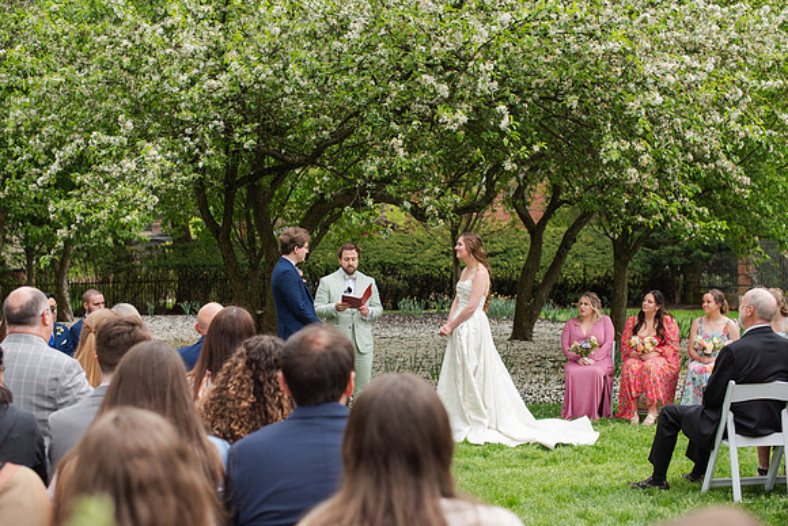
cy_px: 263
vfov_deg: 25.8
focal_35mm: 52
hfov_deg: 37.9
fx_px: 1149
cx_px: 394
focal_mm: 50
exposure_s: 1/640
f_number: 3.5
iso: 180
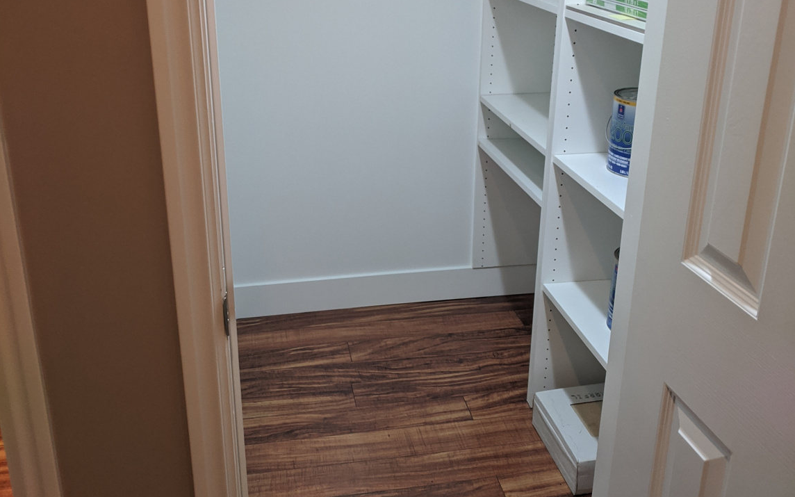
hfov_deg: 52.7
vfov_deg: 34.3
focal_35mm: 37
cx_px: 399
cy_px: 196
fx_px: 802
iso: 266
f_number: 2
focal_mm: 4.67
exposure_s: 1/60
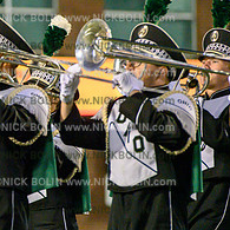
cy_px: 128
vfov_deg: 3.5
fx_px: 3804
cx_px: -101
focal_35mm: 506
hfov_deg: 3.5
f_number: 4
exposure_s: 1/1000
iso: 10000
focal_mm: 200
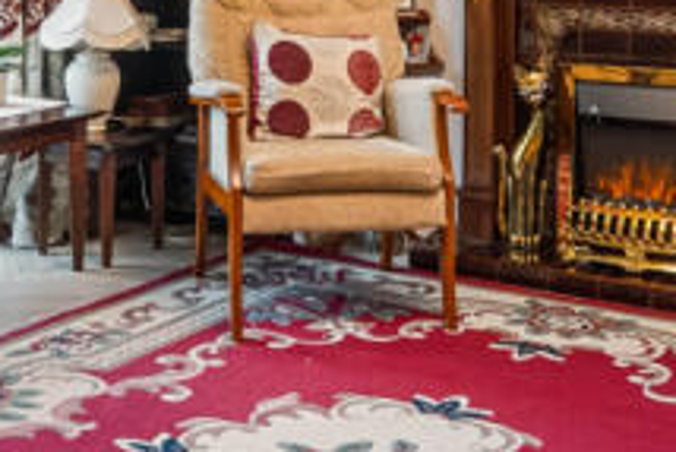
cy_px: -55
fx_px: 1259
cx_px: 246
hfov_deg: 29.9
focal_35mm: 67
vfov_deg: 19.4
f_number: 6.3
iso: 1600
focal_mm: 14
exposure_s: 1/8
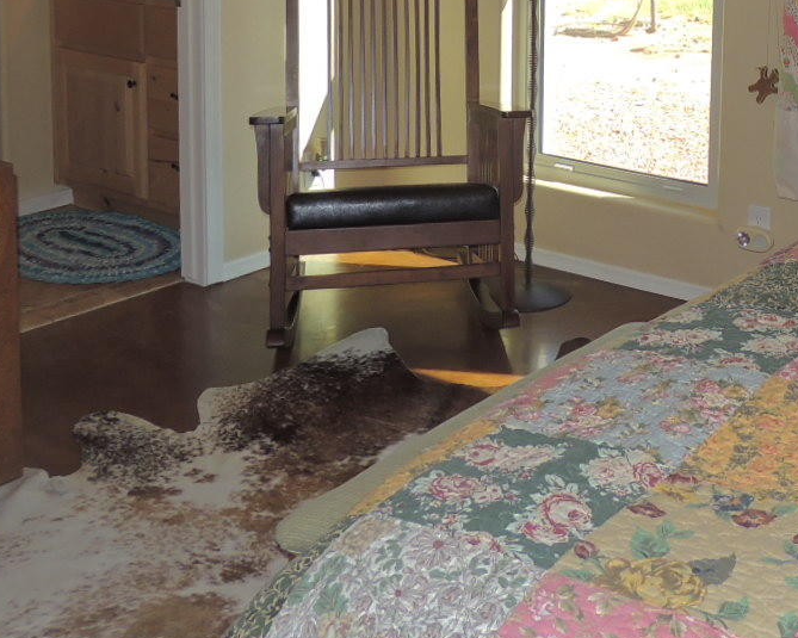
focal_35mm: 56
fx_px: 1322
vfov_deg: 25.7
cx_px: 785
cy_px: -13
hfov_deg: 31.3
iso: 100
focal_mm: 4.3
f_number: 3
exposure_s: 1/80
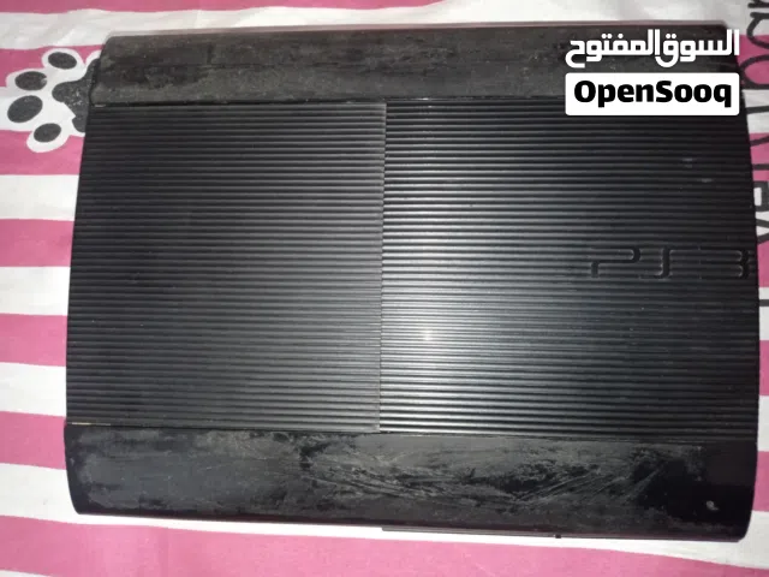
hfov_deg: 63.4
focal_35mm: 28
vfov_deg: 49.7
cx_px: 384
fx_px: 622
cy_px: 288
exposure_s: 1/24
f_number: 1.79
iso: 551
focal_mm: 4.74
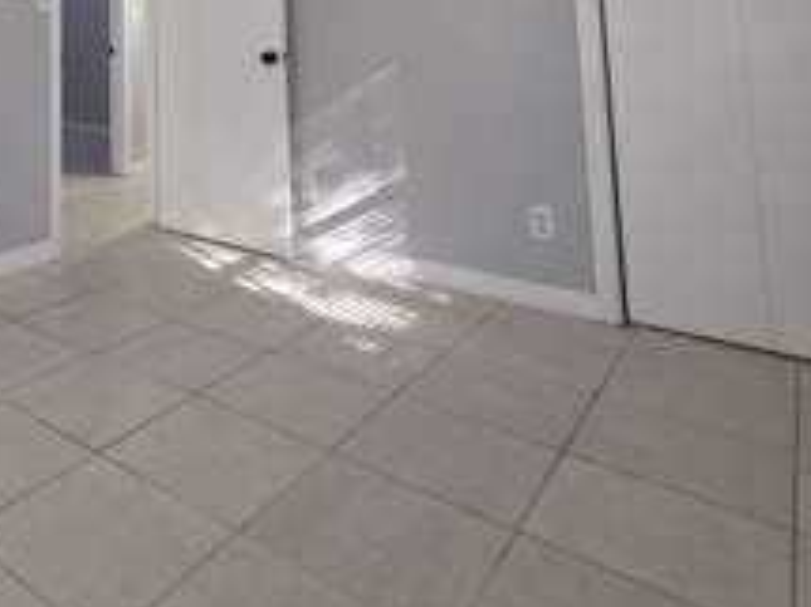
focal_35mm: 29
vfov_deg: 40.9
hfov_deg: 54.3
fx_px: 679
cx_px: 91
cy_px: -25
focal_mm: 2.2
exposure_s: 1/60
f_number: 1.9
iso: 100
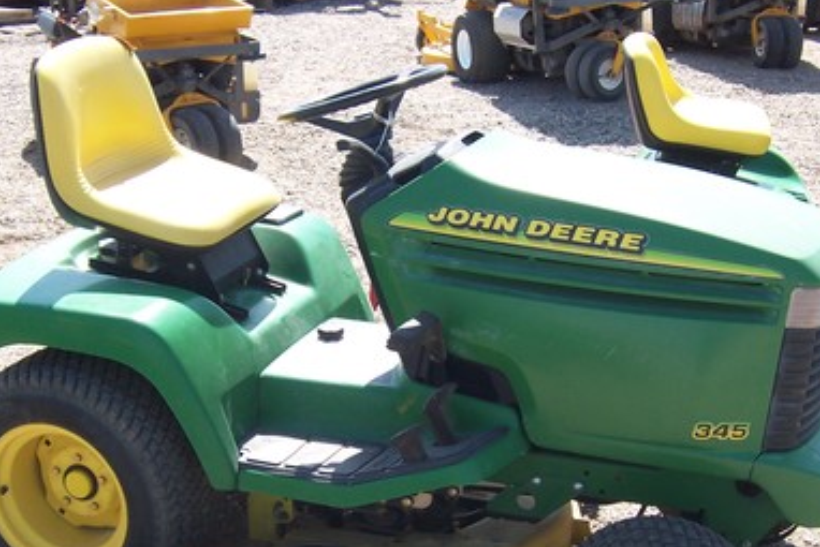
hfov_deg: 26.3
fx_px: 1754
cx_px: 442
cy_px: 354
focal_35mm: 77
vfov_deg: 17.7
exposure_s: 1/350
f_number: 4
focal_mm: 8
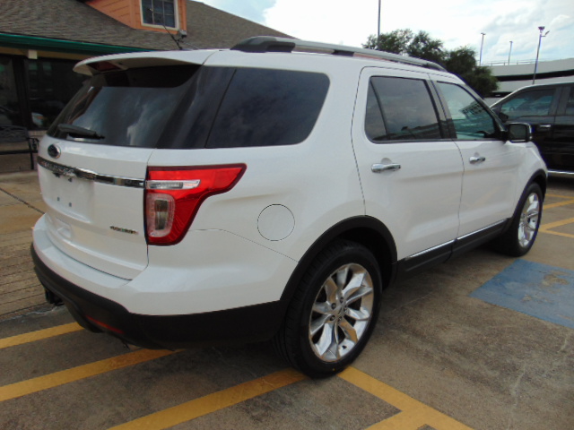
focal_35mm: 25
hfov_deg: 69.4
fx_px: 415
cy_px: 215
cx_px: 287
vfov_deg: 54.9
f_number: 3
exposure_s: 1/1000
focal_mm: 4.5
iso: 80
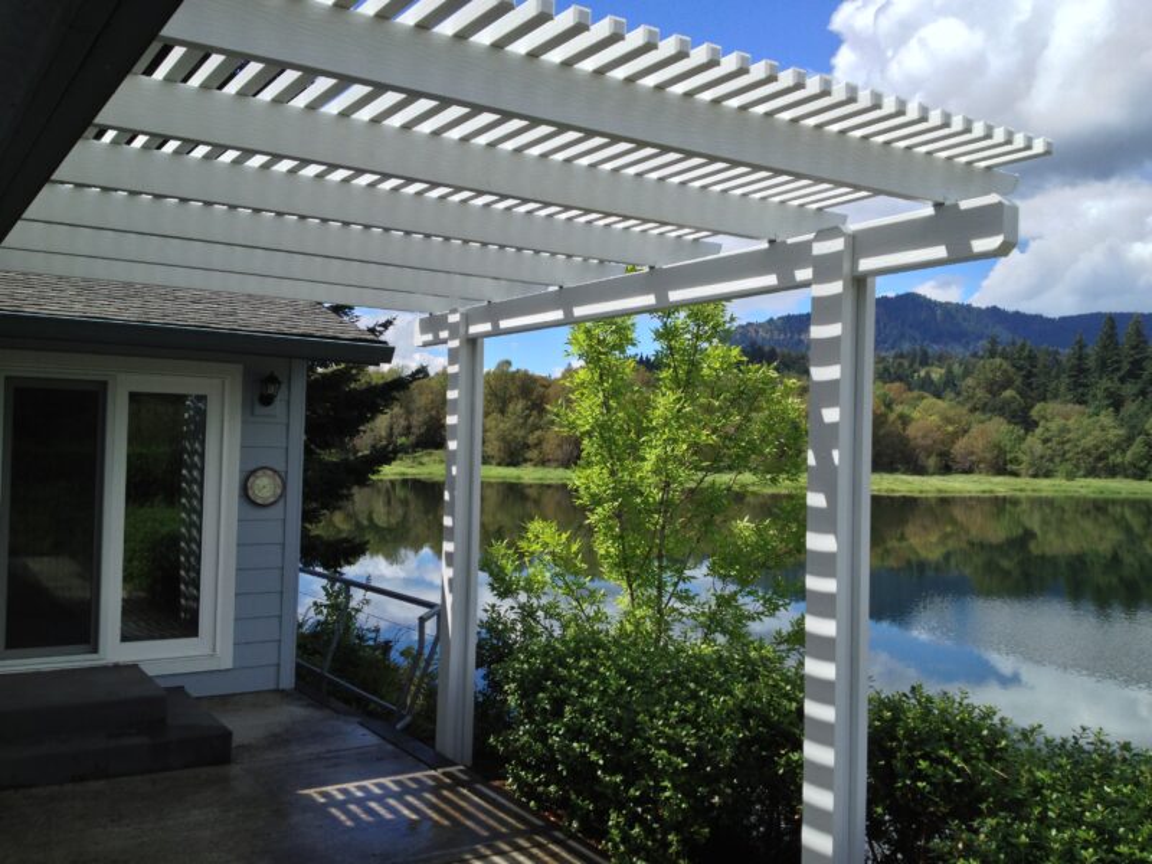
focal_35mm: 35
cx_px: 576
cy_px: 432
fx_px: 1165
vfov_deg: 40.7
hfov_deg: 52.6
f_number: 2.4
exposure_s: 1/1727
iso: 50
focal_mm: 4.28
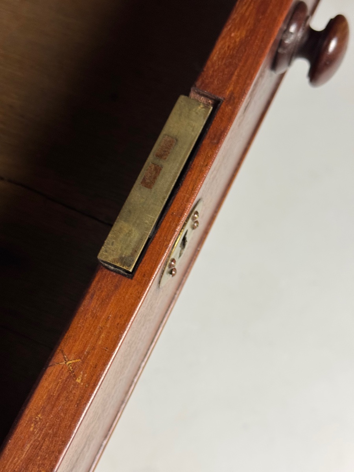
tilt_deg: -69.5
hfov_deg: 30.3
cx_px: 177
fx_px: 654
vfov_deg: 39.7
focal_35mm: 48
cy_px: 236
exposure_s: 1/50
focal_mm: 6.76
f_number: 1.78
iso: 80
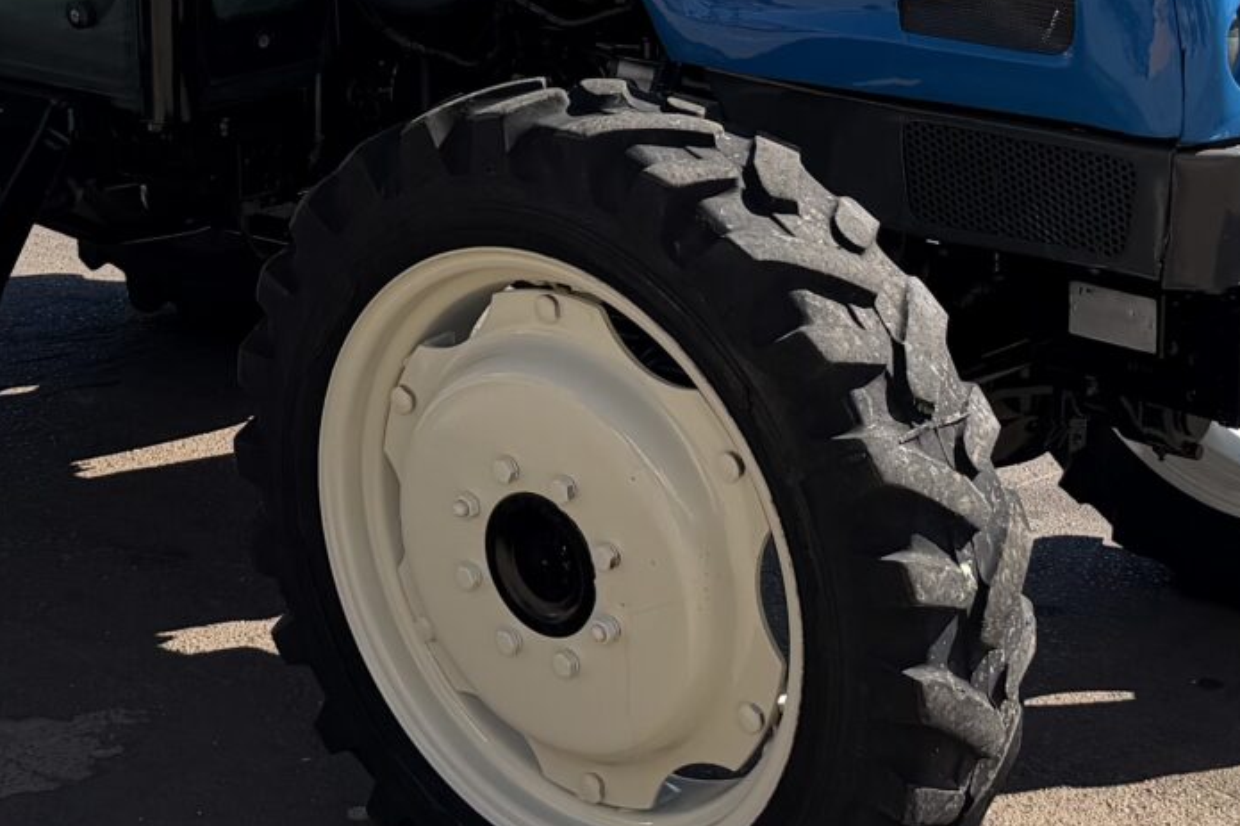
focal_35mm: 92
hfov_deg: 22.1
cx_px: 410
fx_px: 3168
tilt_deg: -11.2
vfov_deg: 14.7
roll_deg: -2.7
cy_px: 102
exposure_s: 1/2801
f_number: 1.78
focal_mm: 6.76
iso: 80
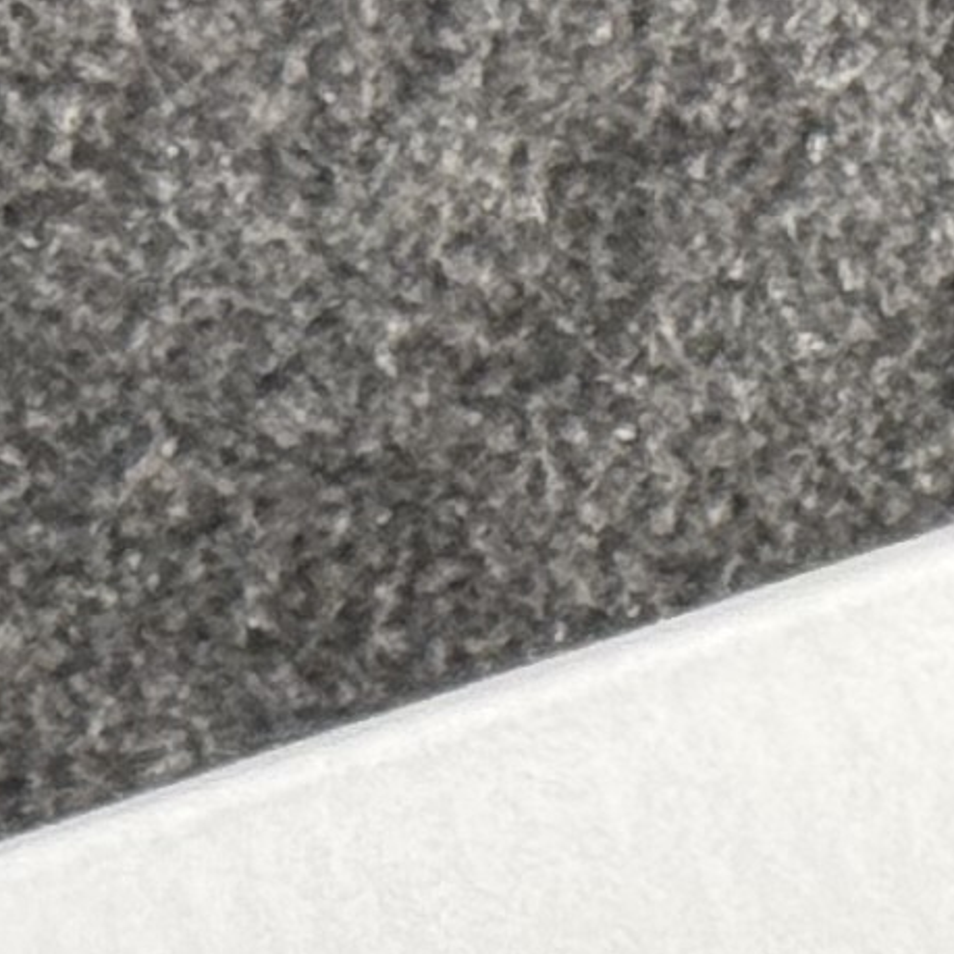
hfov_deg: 4.6
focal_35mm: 373
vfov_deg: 4.6
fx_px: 11630
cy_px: 2295
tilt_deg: -81.5
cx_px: 2118
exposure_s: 1/40
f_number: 1.78
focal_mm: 6.76
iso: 400
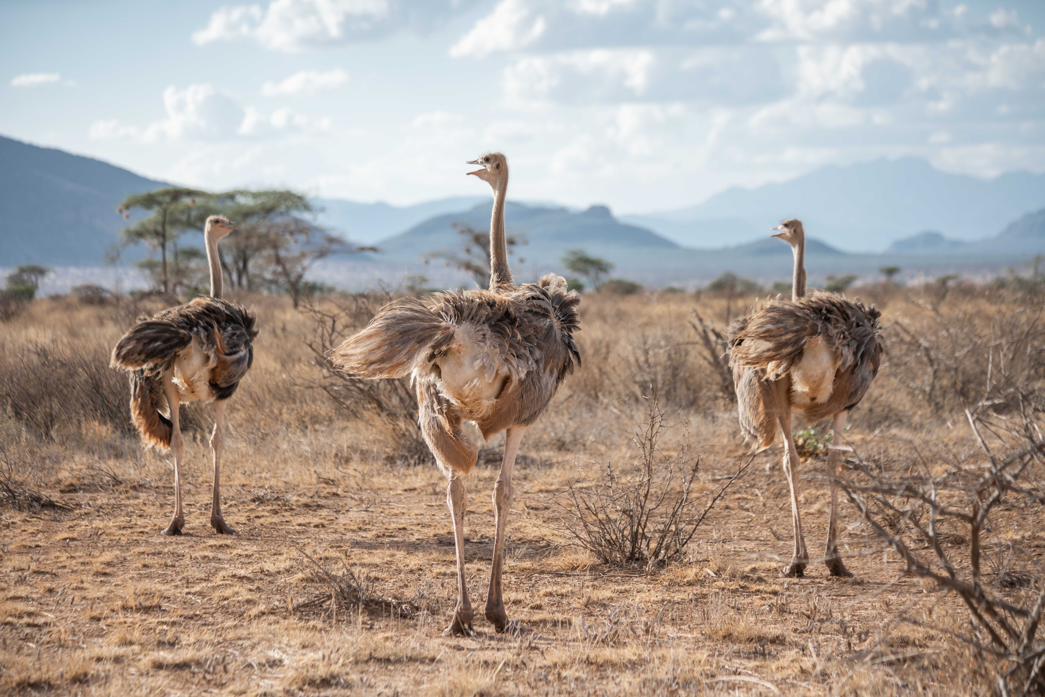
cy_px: 348
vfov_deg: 11.9
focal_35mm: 115
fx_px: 3338
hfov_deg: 17.8
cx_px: 522
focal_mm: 115
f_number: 4.5
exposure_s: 1/1000
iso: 200
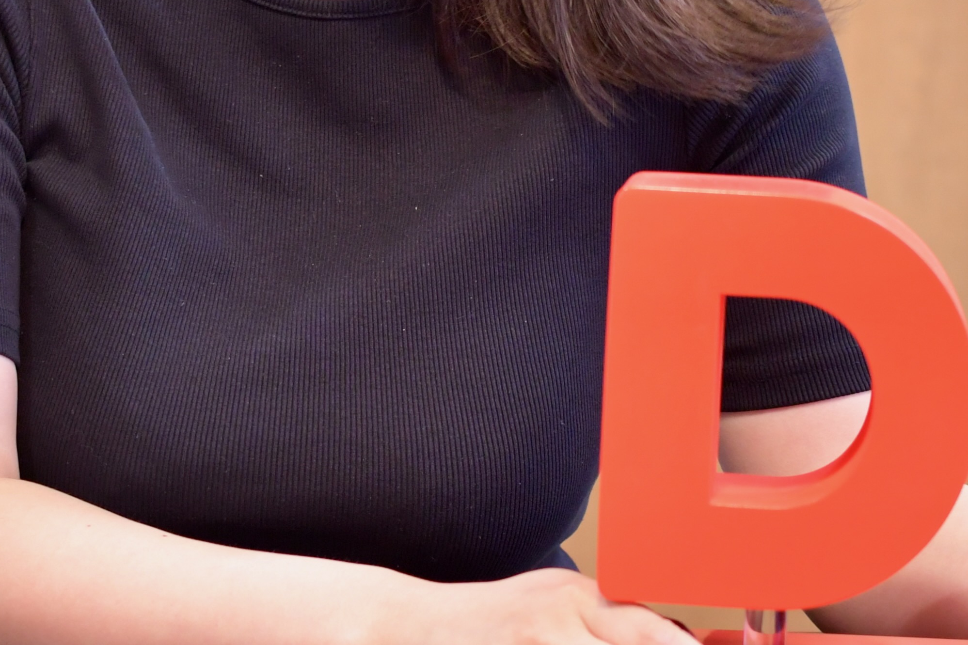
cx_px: 430
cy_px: 13
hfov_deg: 14.2
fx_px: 3898
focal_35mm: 145
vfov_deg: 9.4
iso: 800
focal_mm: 35
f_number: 2.8
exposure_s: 1/60
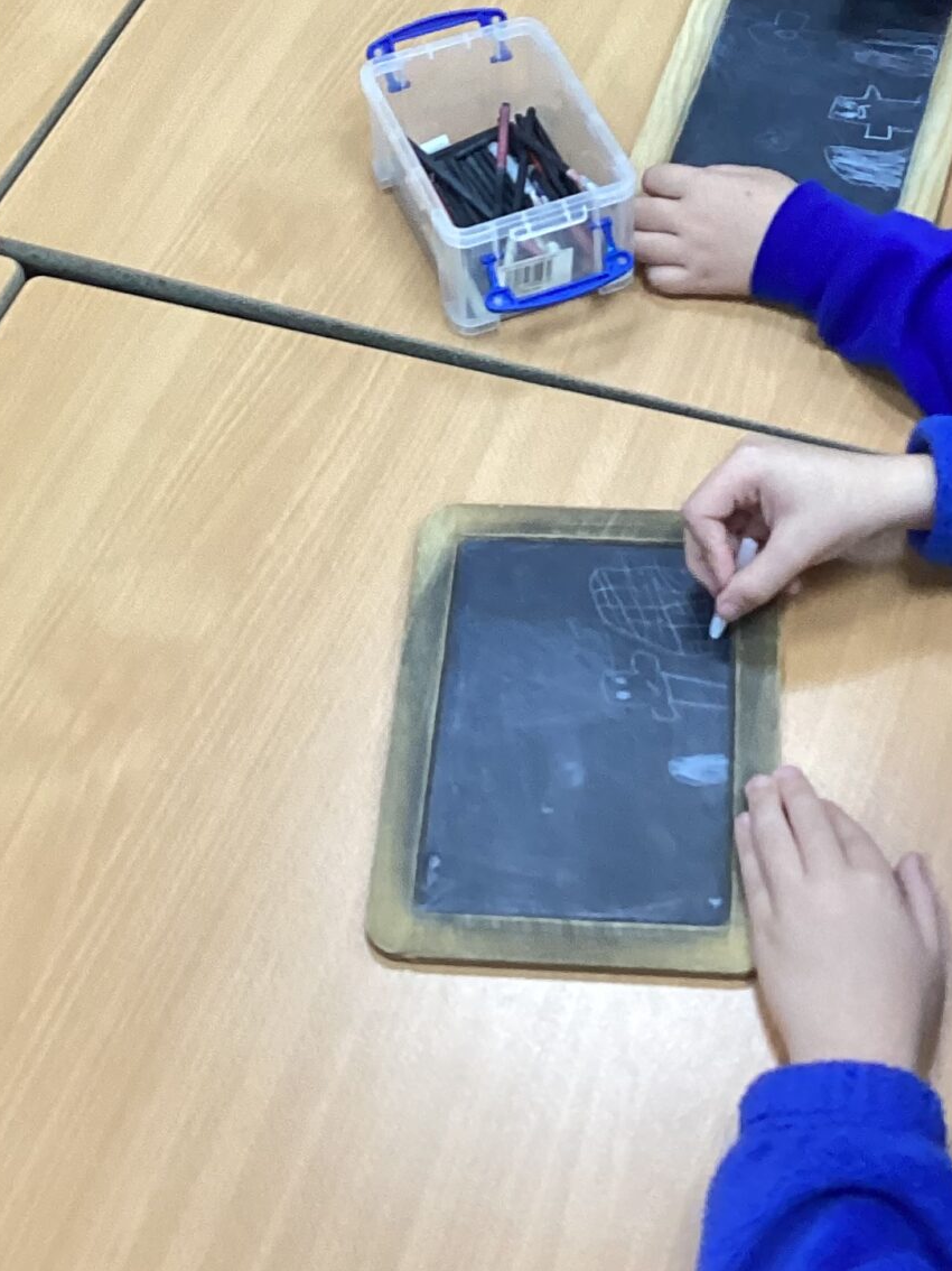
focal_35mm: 70
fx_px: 2568
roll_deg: +4.6
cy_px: 142
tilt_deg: -42.8
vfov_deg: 26.9
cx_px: 525
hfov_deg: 21.0
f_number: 2.4
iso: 160
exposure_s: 1/50
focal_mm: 3.3
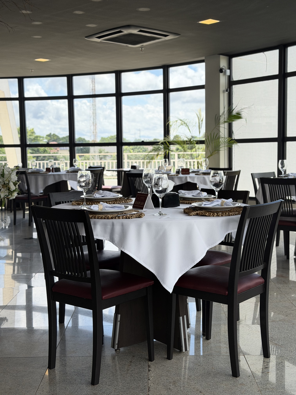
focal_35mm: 48
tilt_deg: -5.4
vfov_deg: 39.7
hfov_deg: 30.3
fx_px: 547
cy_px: 198
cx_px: 148
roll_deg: +0.8
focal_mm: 6.76
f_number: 1.78
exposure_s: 1/1931
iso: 80
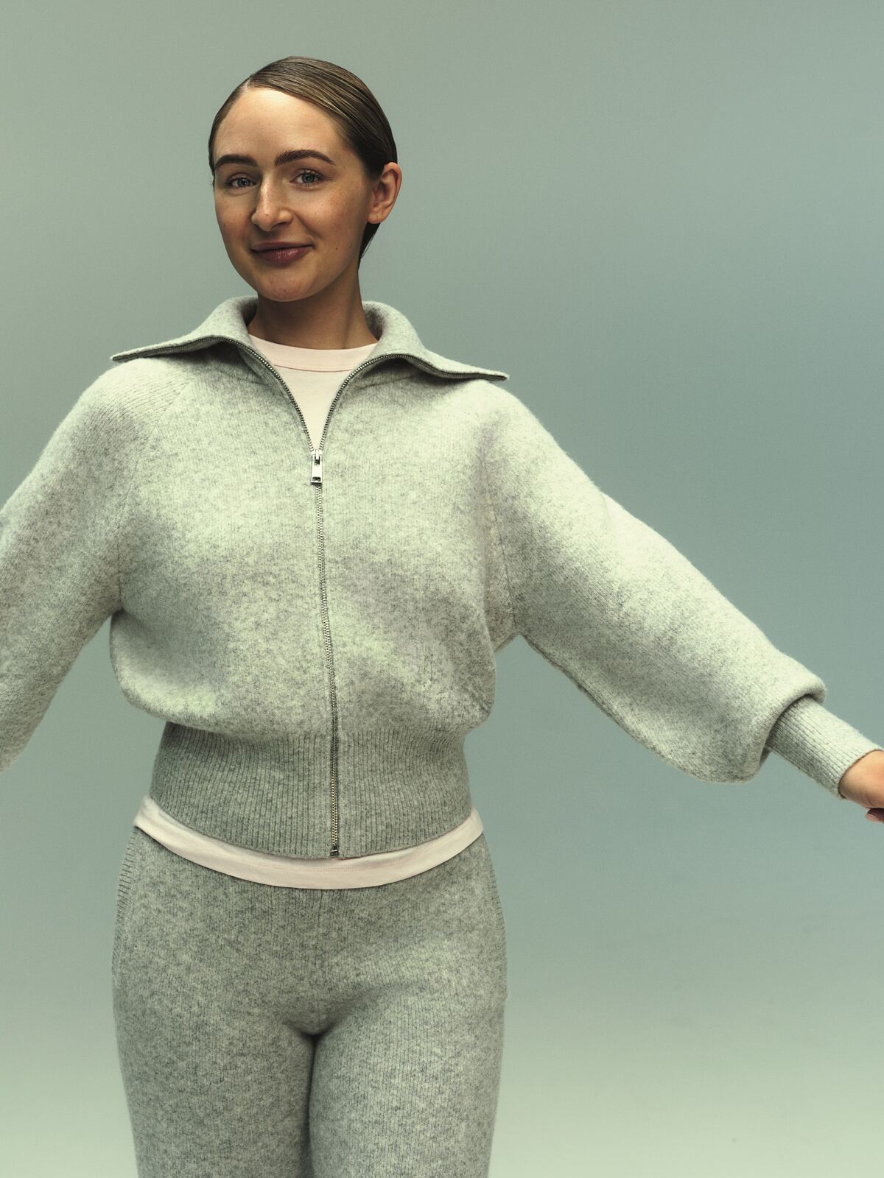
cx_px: 442
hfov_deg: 23.3
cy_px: 589
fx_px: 2145
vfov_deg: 30.7
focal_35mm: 63
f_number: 8
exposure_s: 1/125
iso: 200
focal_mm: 80
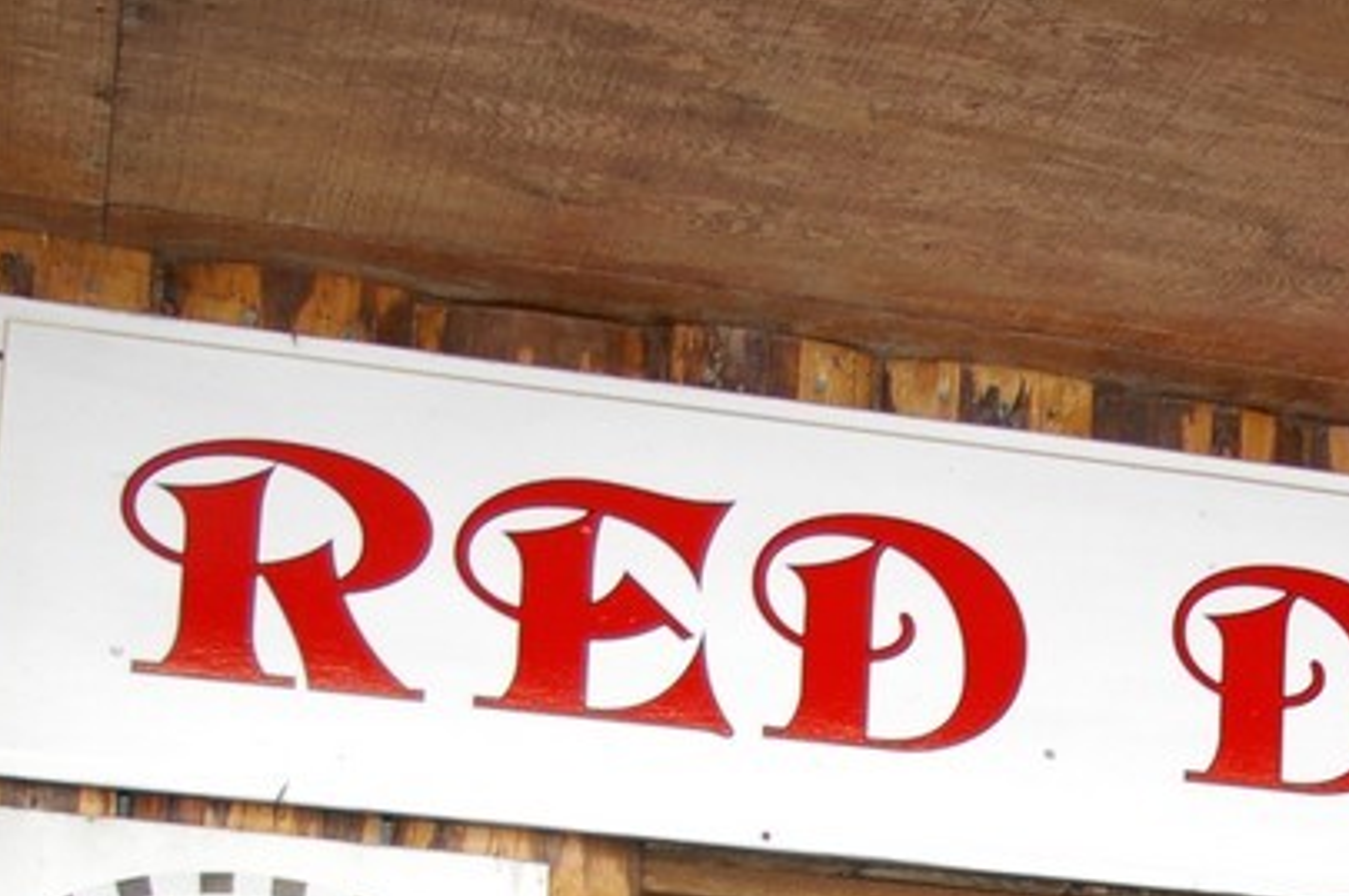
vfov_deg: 12.2
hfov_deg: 18.1
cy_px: 1266
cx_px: 1587
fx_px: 4026
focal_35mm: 108
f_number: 4
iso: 200
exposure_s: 1/125
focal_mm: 23
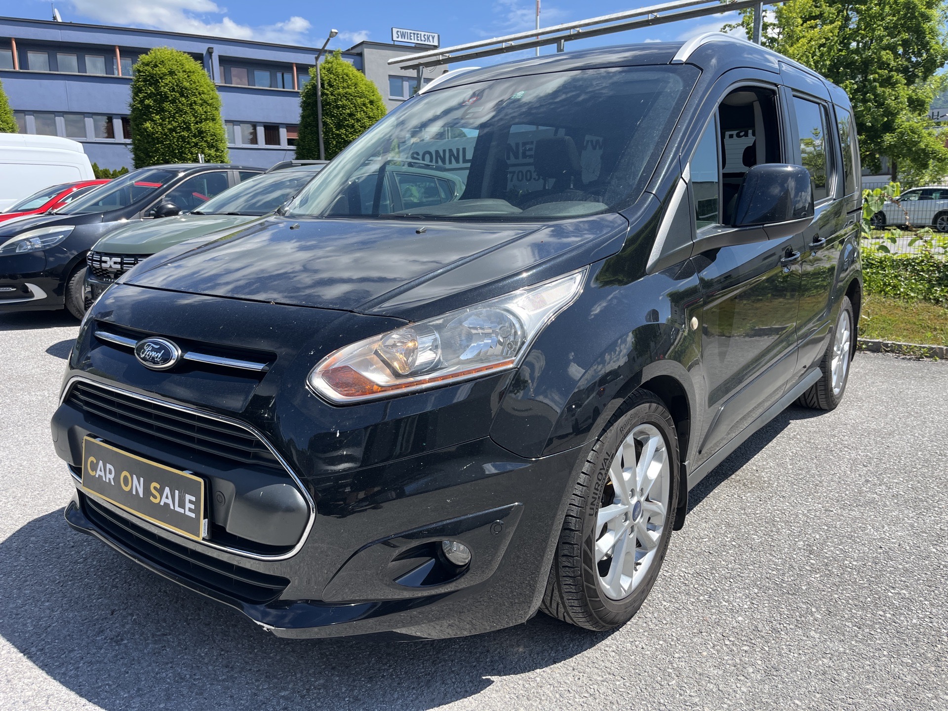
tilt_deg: -10.6
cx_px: 474
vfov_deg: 53.1
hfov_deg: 67.3
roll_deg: +1.9
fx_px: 712
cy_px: 356
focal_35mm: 26
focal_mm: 5.1
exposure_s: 1/1992
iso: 50
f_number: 1.6
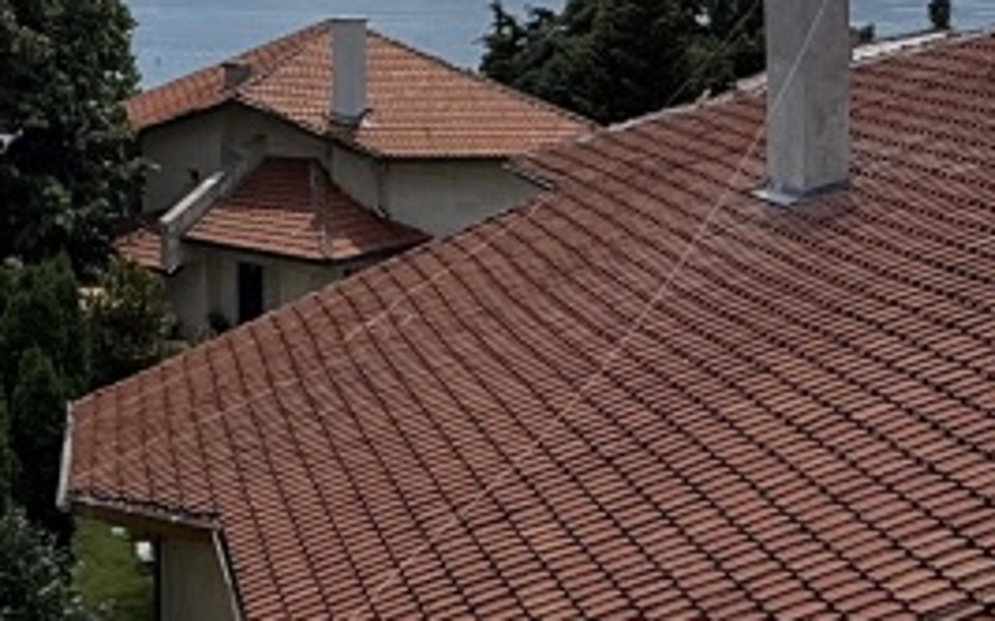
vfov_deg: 18.5
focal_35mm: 67
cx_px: 157
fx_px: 1816
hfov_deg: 29.7
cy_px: -97
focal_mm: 2.22
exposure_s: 1/3460
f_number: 2.2
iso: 50
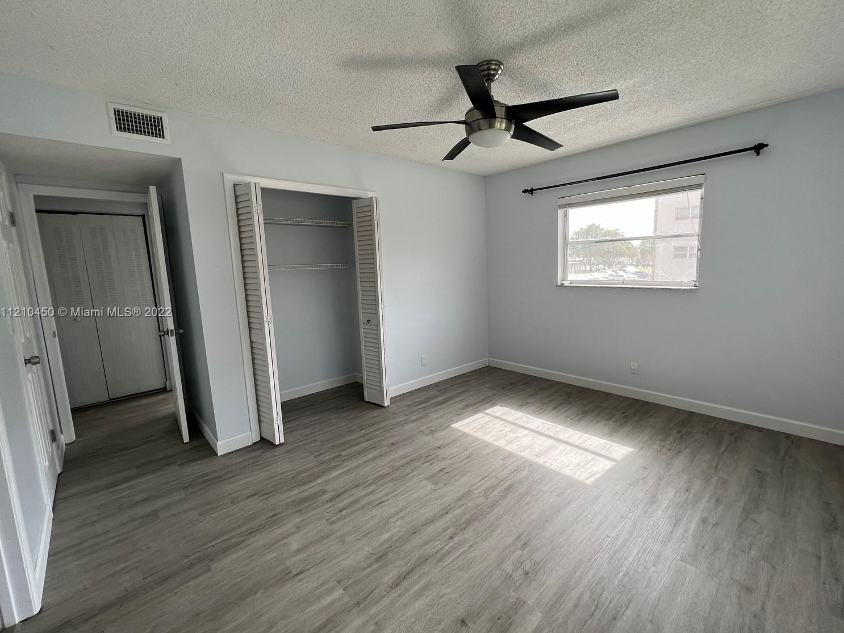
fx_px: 341
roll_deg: +1.9
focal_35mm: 14
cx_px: 444
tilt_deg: -6.5
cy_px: 313
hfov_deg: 102.0
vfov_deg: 85.7
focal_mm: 1.57
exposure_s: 1/115
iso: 32
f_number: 1.8
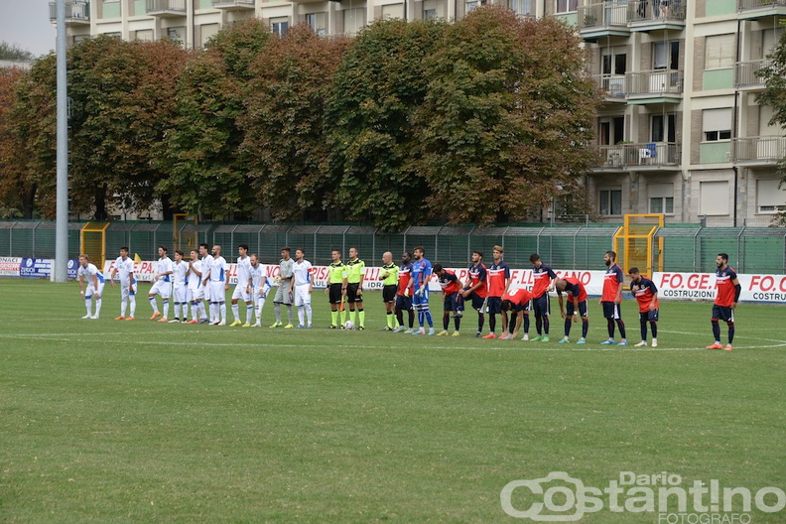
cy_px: 262
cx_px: 393
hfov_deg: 20.8
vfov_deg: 14.0
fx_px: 2139
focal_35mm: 98
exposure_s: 1/800
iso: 1000
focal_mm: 98
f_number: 7.1
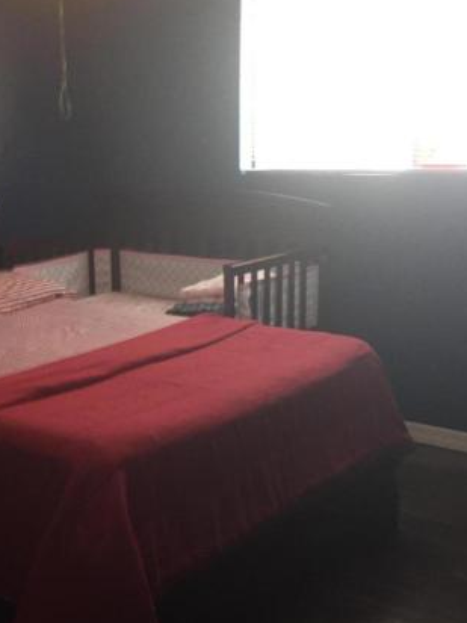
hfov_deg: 26.5
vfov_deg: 35.4
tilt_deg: -15.9
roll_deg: +1.4
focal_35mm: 54
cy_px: 377
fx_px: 971
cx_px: 89
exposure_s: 1/30
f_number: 2.2
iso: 200
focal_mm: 4.15
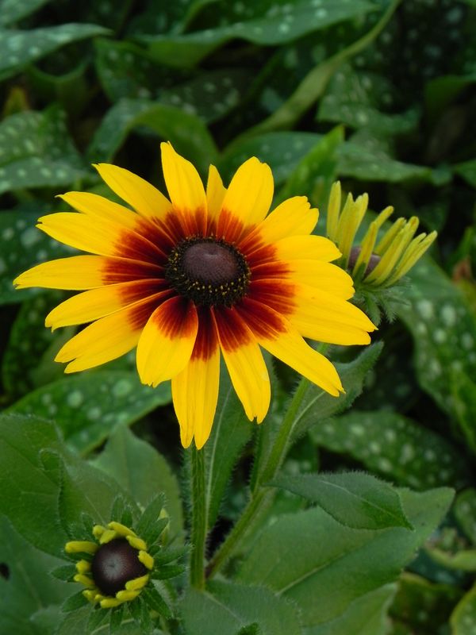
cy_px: 318
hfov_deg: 9.2
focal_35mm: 162
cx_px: 238
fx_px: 2970
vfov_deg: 12.2
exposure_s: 1/30
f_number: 5
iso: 160
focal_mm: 28.8
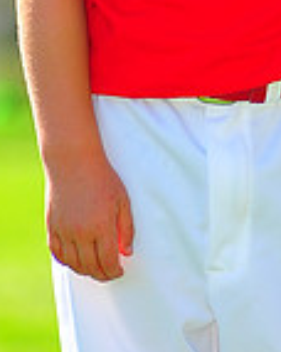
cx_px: 385
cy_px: -204
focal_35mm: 685
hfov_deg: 2.3
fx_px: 7136
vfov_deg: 2.8
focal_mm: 180
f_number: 4.5
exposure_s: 1/500
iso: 200
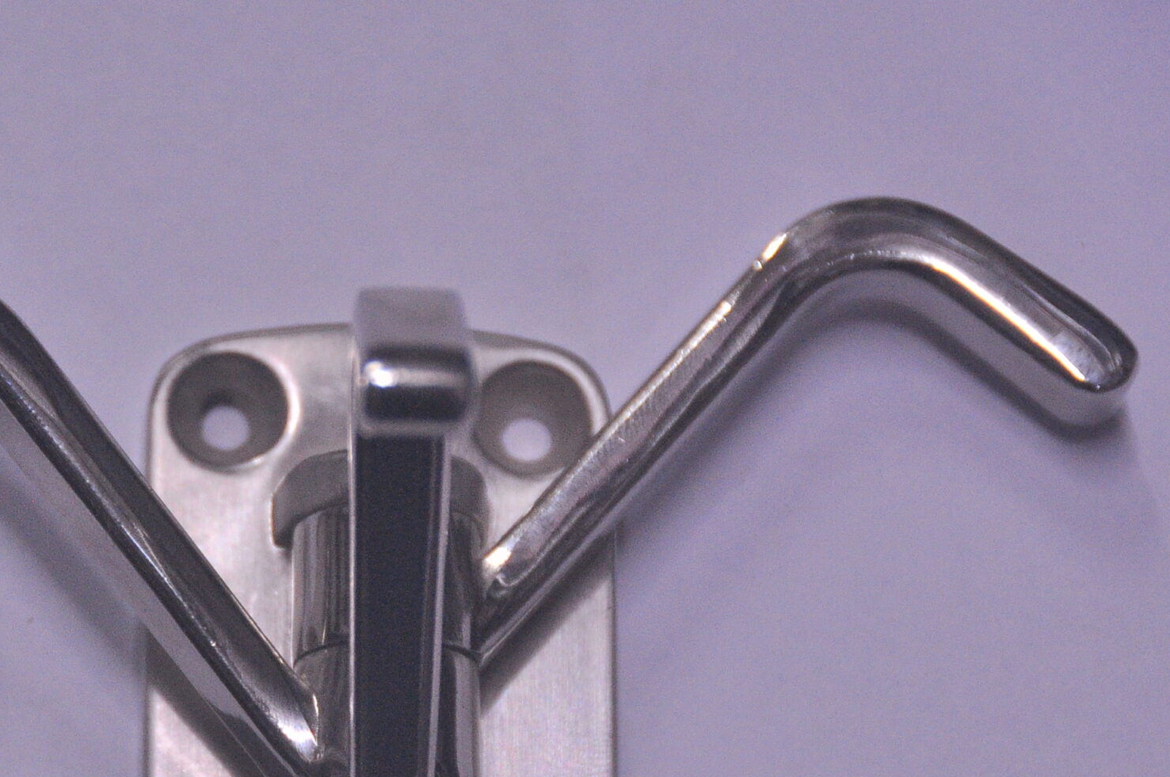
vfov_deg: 3.5
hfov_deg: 5.3
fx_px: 12660
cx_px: 291
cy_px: 655
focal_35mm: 390
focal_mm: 150
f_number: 5.6
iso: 1250
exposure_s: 1/80
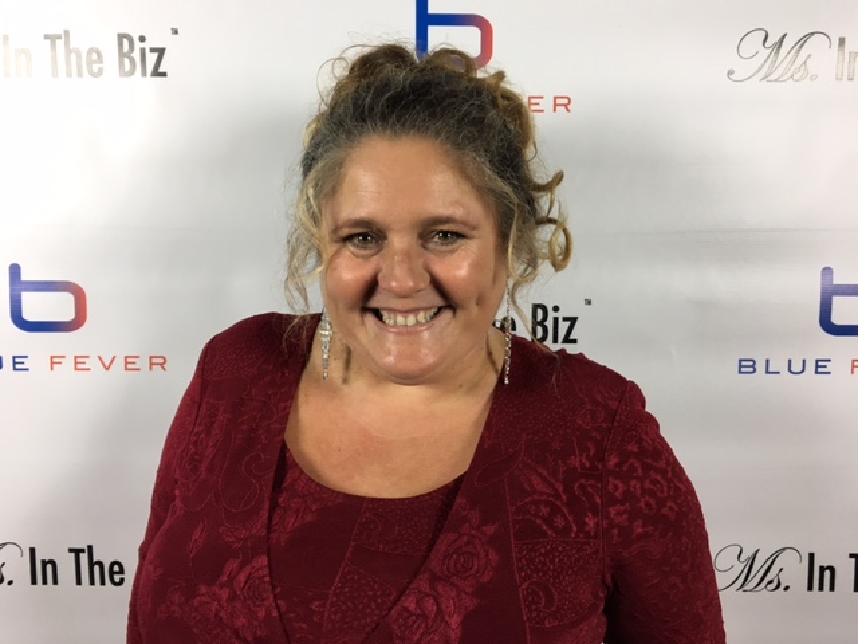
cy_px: 322
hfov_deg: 61.7
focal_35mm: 29
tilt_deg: -5.0
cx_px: 429
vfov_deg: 48.2
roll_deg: -0.7
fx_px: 719
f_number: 2.2
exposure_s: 1/30
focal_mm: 4.15
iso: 80
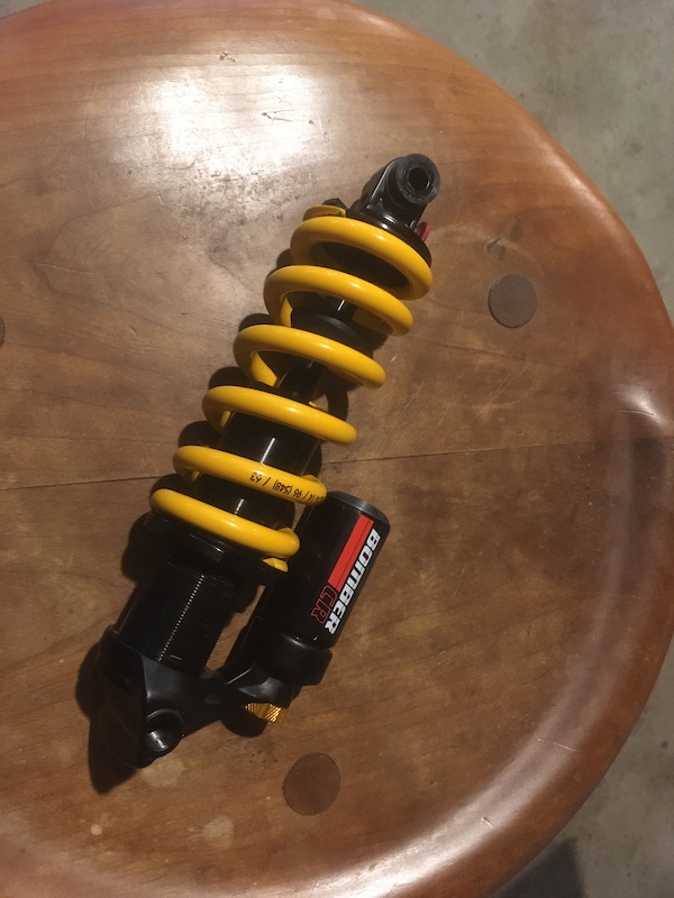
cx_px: 337
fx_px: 753
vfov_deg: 61.7
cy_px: 449
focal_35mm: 29
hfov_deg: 48.2
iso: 250
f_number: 2.2
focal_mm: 4.15
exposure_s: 1/15
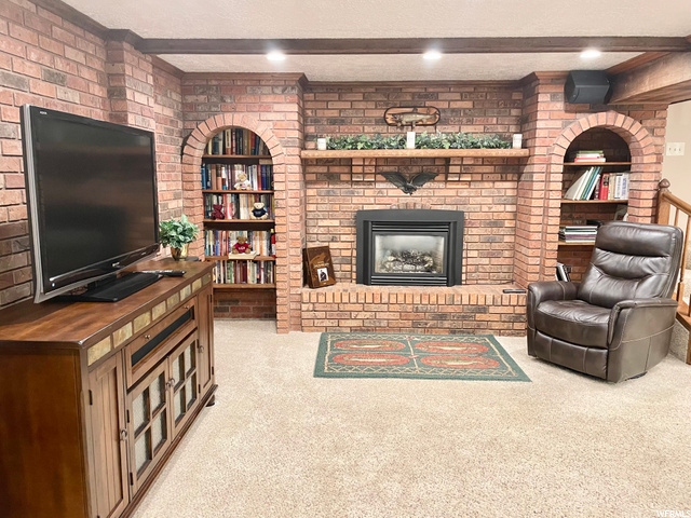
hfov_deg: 67.3
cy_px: 259
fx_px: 519
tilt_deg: -9.6
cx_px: 346
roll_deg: +0.7
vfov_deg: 53.1
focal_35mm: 26
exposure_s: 1/60
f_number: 1.6
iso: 320
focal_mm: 4.2
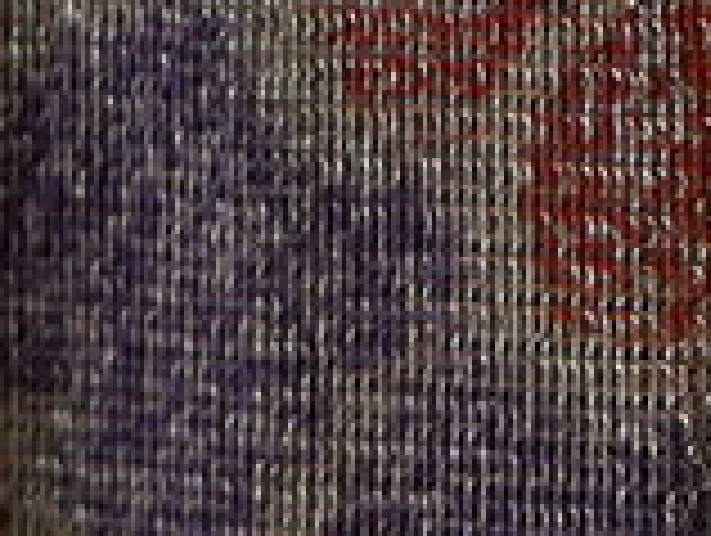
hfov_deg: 7.2
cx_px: -259
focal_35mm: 270
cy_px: -257
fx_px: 5554
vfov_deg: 5.5
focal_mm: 25
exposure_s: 1/250
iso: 200
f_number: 2.5
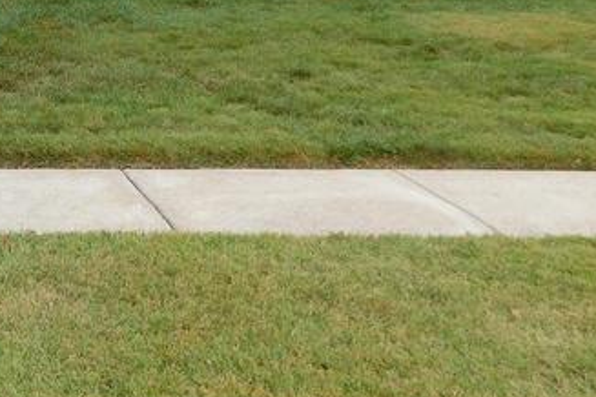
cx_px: -173
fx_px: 1242
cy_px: 9
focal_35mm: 75
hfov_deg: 23.8
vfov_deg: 17.8
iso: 125
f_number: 3
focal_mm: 4
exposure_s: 1/500
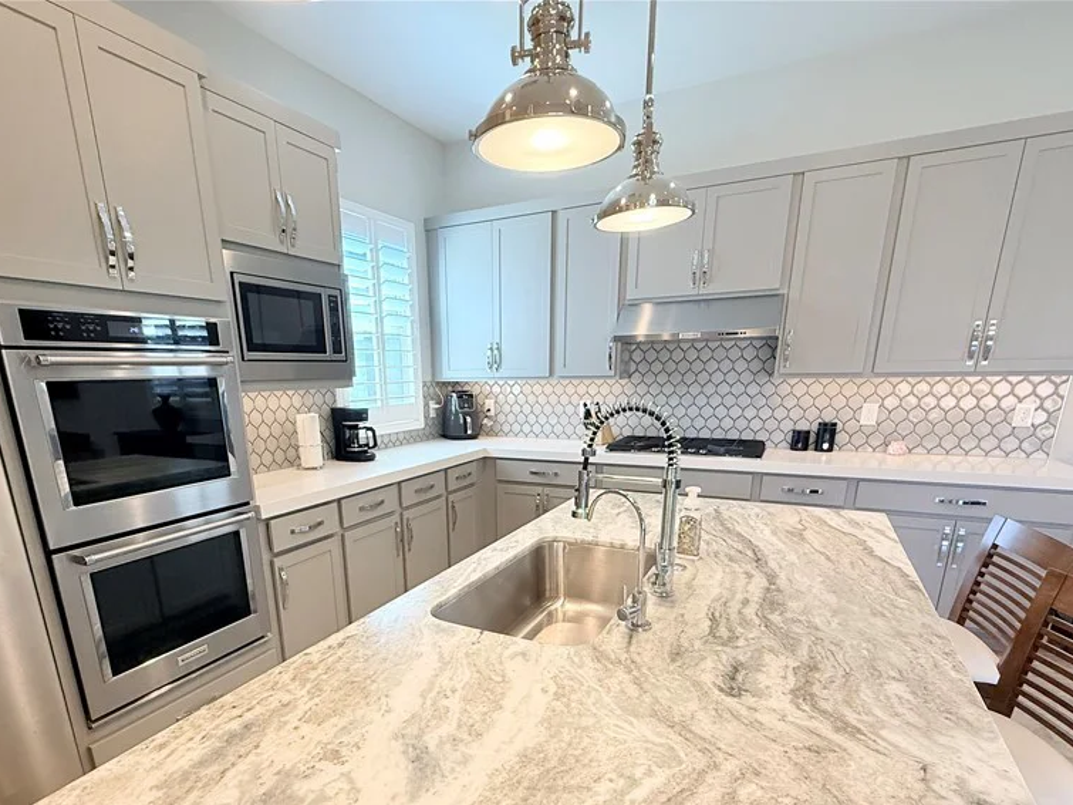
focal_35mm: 19
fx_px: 589
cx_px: 482
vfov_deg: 66.6
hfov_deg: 84.4
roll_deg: +1.1
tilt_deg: -17.1
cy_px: 545
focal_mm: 2.22
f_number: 2.2
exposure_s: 1/120
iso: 200
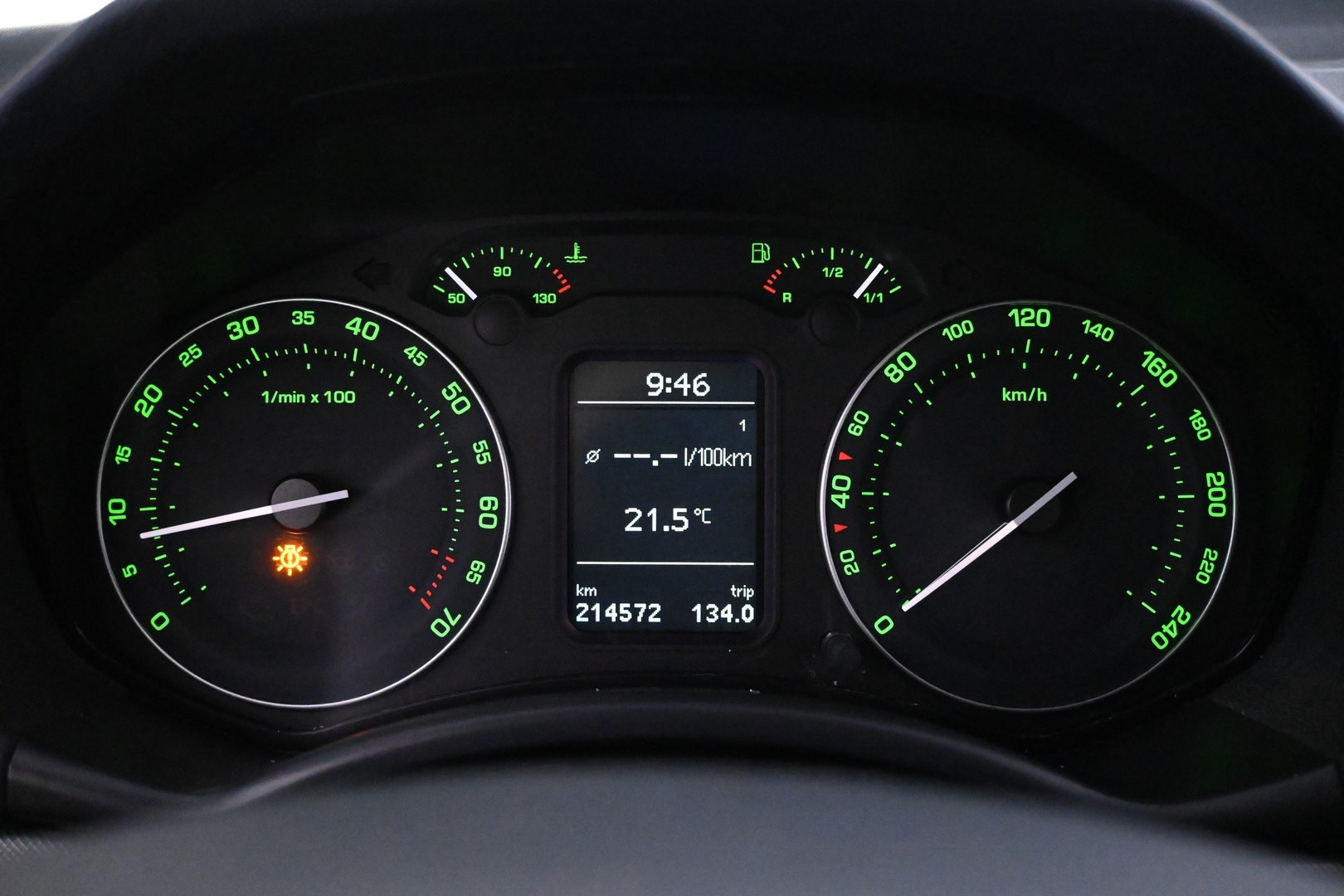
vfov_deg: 33.6
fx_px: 1484
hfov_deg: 48.7
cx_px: 672
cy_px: 448
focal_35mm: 40
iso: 10000
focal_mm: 26.5
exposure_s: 1/40
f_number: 4.5
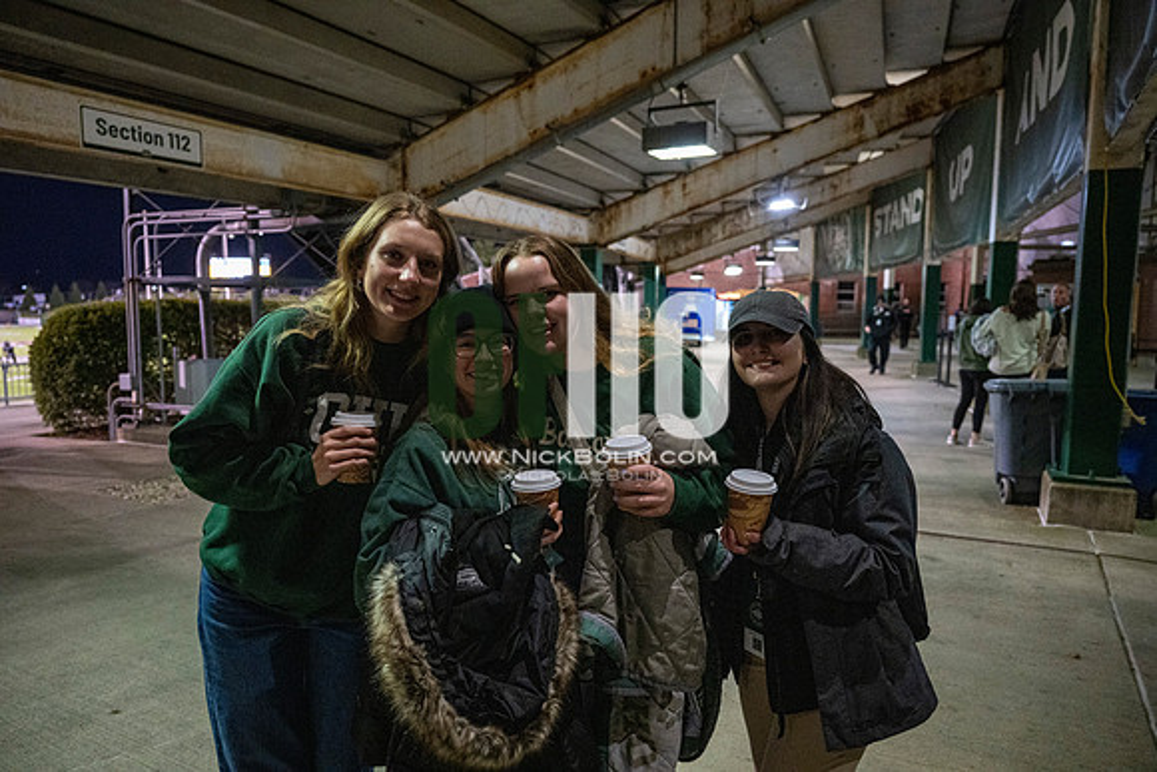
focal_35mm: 24
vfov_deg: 53.2
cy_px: 386
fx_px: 771
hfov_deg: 73.7
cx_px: 578
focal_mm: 24
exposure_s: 1/500
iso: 6400
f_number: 3.2
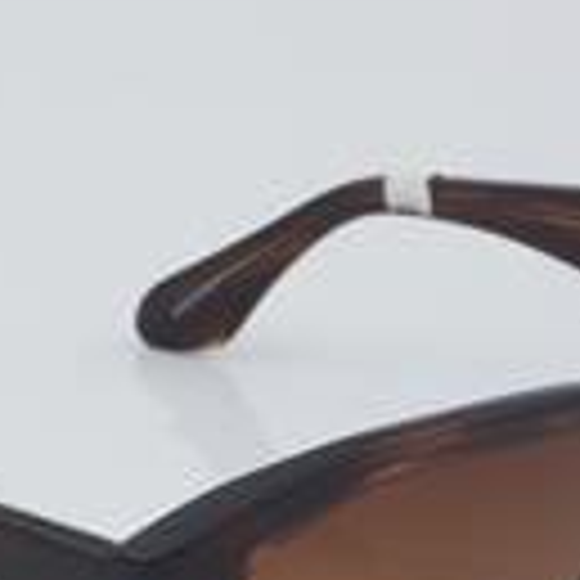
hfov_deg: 9.8
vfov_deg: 9.8
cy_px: 526
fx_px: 3380
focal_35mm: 178
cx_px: 220
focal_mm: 45
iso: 100
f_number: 32
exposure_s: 1/3
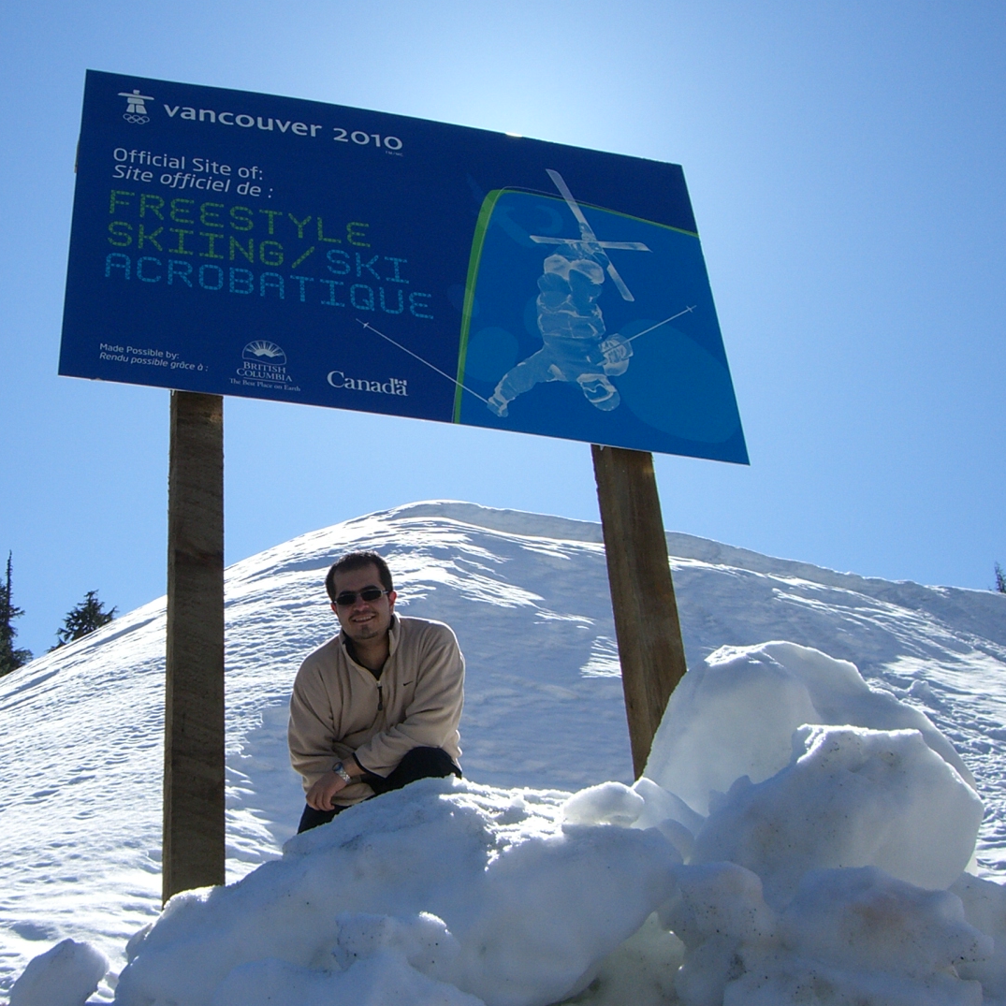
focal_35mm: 50
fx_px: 1644
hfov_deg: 33.9
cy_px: 489
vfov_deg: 34.0
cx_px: 381
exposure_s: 1/800
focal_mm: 6.2
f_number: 4.3
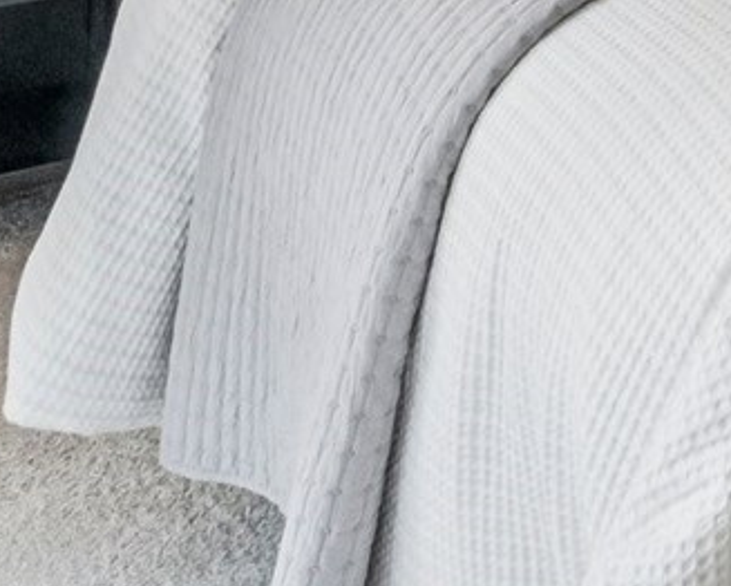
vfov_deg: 16.4
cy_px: -565
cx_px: 1398
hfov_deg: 18.6
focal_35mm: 73
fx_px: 1580
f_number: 9
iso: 1600
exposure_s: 1/30
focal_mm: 10
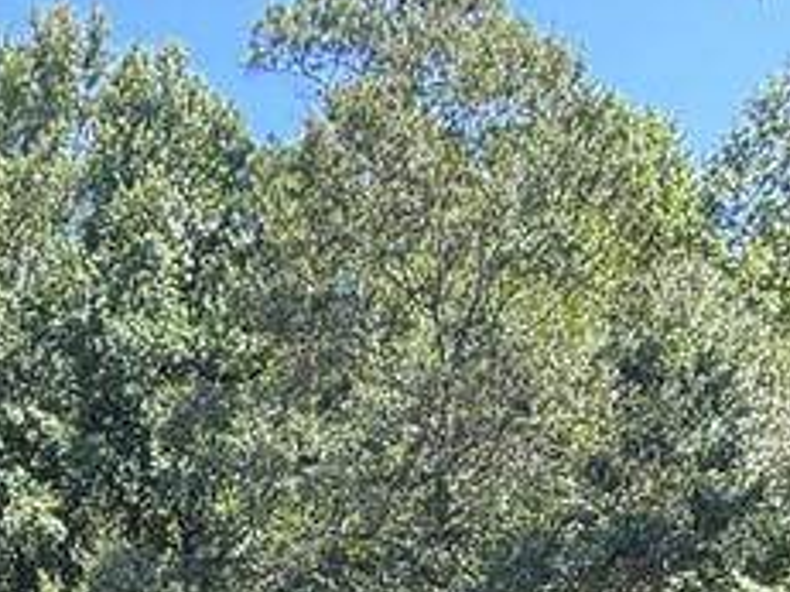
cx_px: 44
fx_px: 1414
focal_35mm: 62
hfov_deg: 29.6
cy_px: 1116
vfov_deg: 17.9
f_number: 2.2
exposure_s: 1/209
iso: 50
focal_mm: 2.22
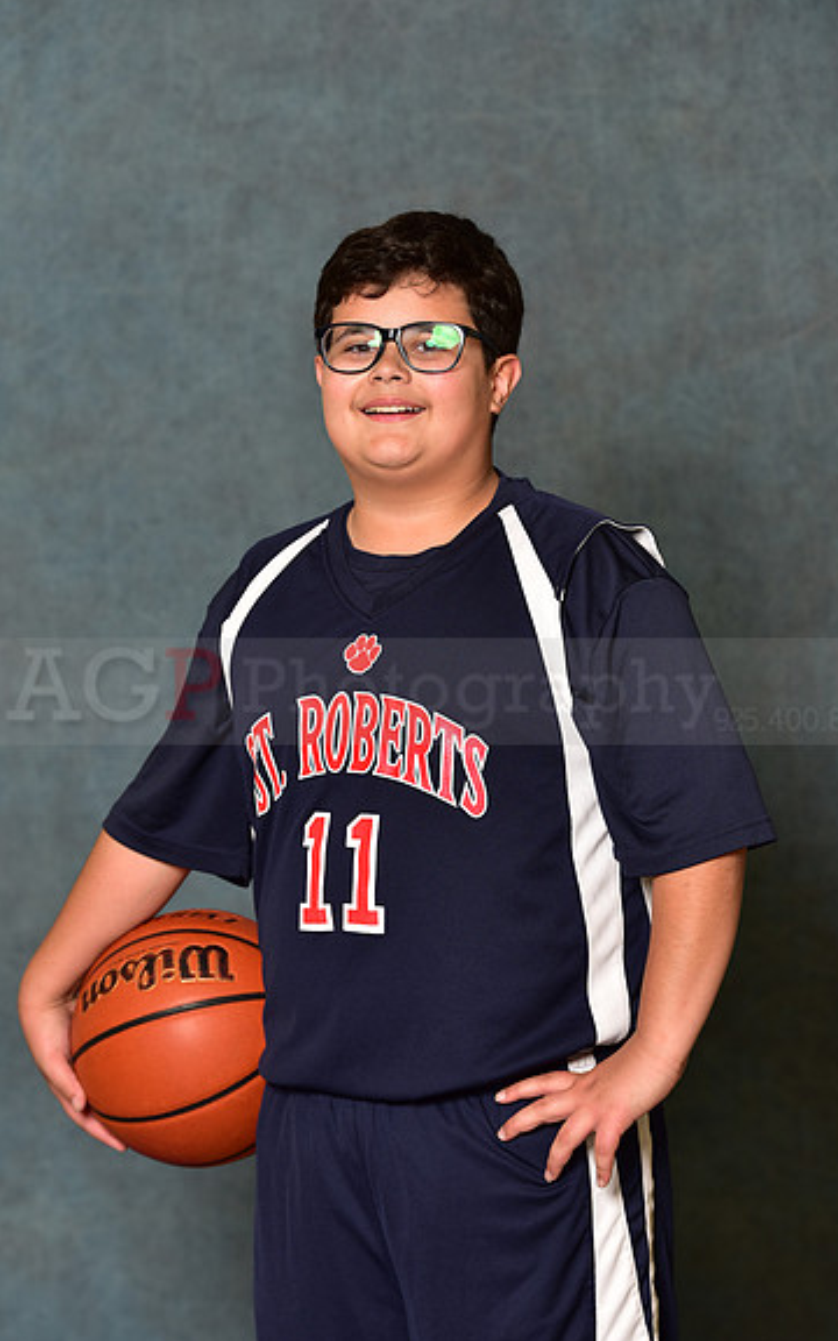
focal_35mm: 154
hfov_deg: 8.5
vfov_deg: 13.6
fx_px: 5627
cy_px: 670
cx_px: 411
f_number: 4.5
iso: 320
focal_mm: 150
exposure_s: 1/200
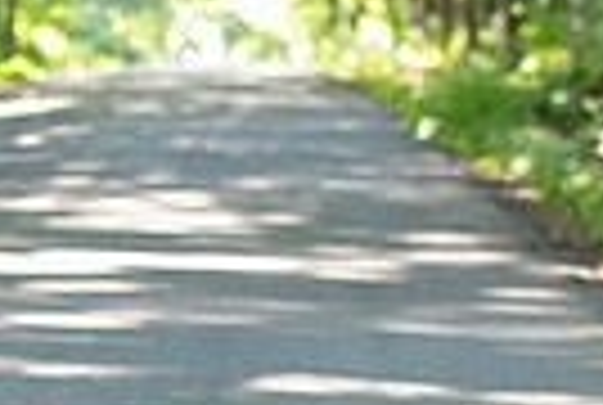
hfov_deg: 6.7
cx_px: -432
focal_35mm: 302
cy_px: 362
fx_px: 5070
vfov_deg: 4.6
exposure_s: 1/200
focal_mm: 70
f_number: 3.5
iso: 640
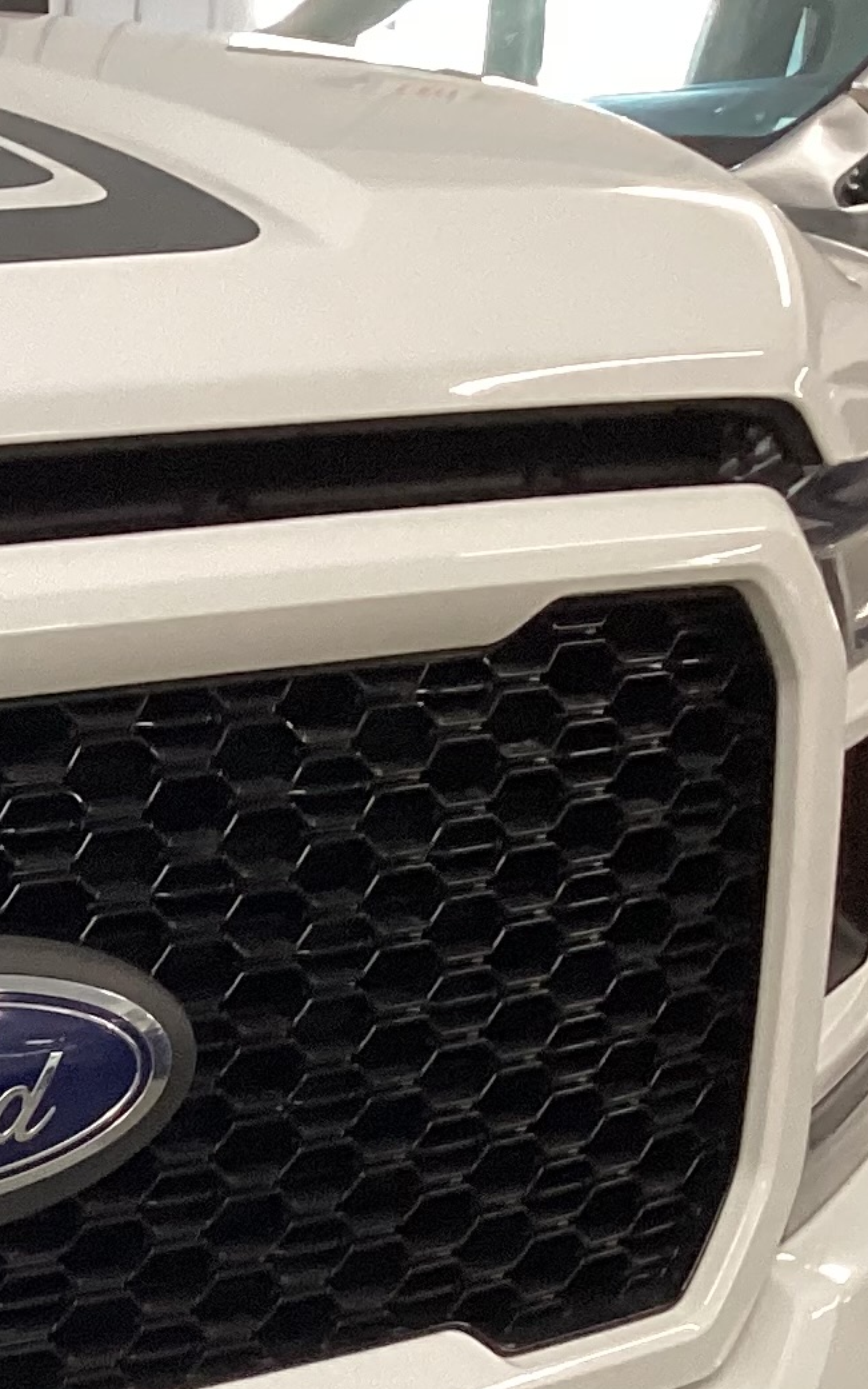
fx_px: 3897
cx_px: -840
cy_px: 1566
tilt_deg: -22.8
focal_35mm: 103
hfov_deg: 11.5
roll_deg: +1.0
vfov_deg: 19.3
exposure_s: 1/50
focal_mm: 3.3
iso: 160
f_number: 2.4
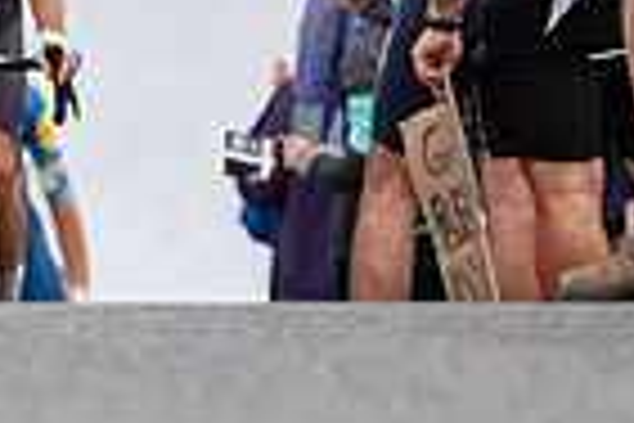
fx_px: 17575
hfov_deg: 2.1
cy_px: -426
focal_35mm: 998
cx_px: -46
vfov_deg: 1.4
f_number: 3.5
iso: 320
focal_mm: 168
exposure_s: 1/1000
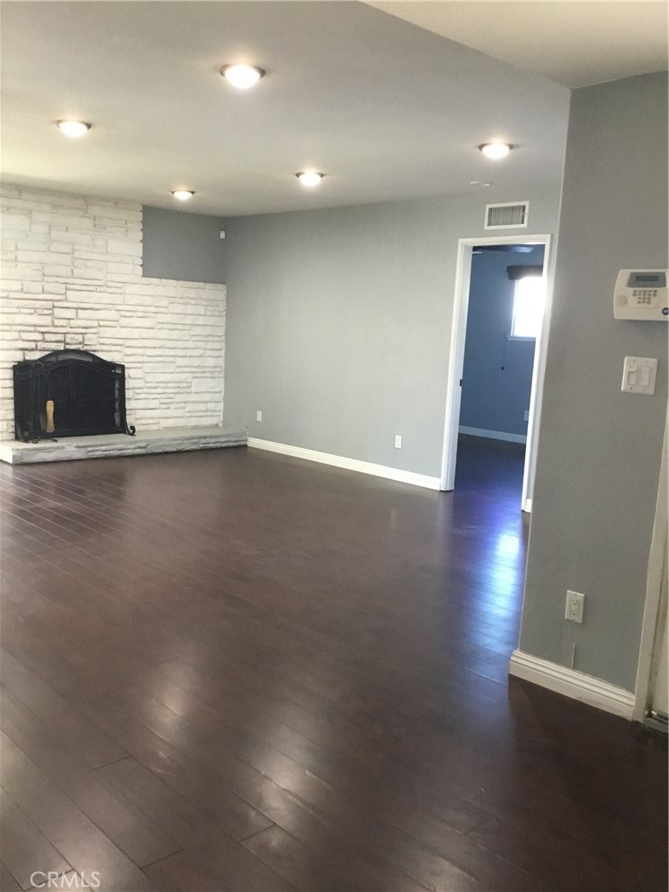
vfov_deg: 58.4
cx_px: 334
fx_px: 799
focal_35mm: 31
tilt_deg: -8.1
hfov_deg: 45.4
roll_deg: -1.3
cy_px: 446
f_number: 2.4
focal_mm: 3.3
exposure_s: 1/24
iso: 200
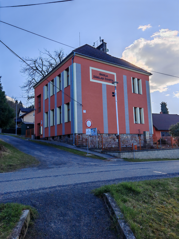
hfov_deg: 51.4
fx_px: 186
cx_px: 90
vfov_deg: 65.3
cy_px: 120
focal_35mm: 27
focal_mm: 6.67
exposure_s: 1/1000
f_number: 1.9
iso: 50
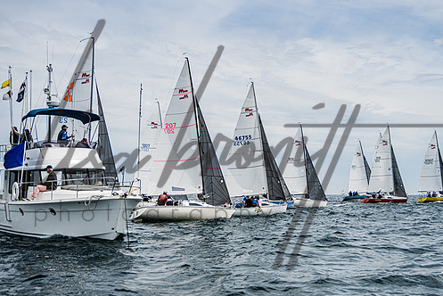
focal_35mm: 44
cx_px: 258
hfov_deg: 44.3
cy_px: 149
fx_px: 542
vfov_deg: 30.6
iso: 320
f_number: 4.5
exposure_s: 1/2500
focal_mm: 34
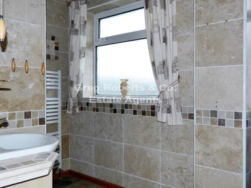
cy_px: 94
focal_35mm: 35
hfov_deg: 52.7
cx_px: 126
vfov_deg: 40.6
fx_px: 254
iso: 180
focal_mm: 6.2
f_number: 3.3
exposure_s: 1/30
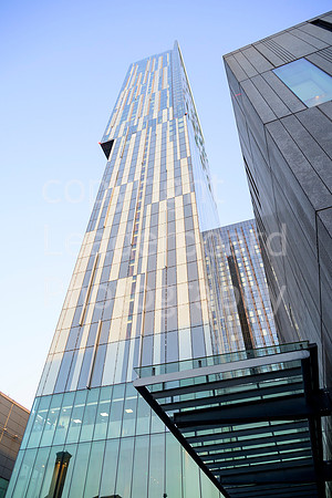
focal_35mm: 24
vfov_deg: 73.7
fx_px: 332
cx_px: 166
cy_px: 249
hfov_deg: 53.1
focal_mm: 24
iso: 640
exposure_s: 1/200
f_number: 4
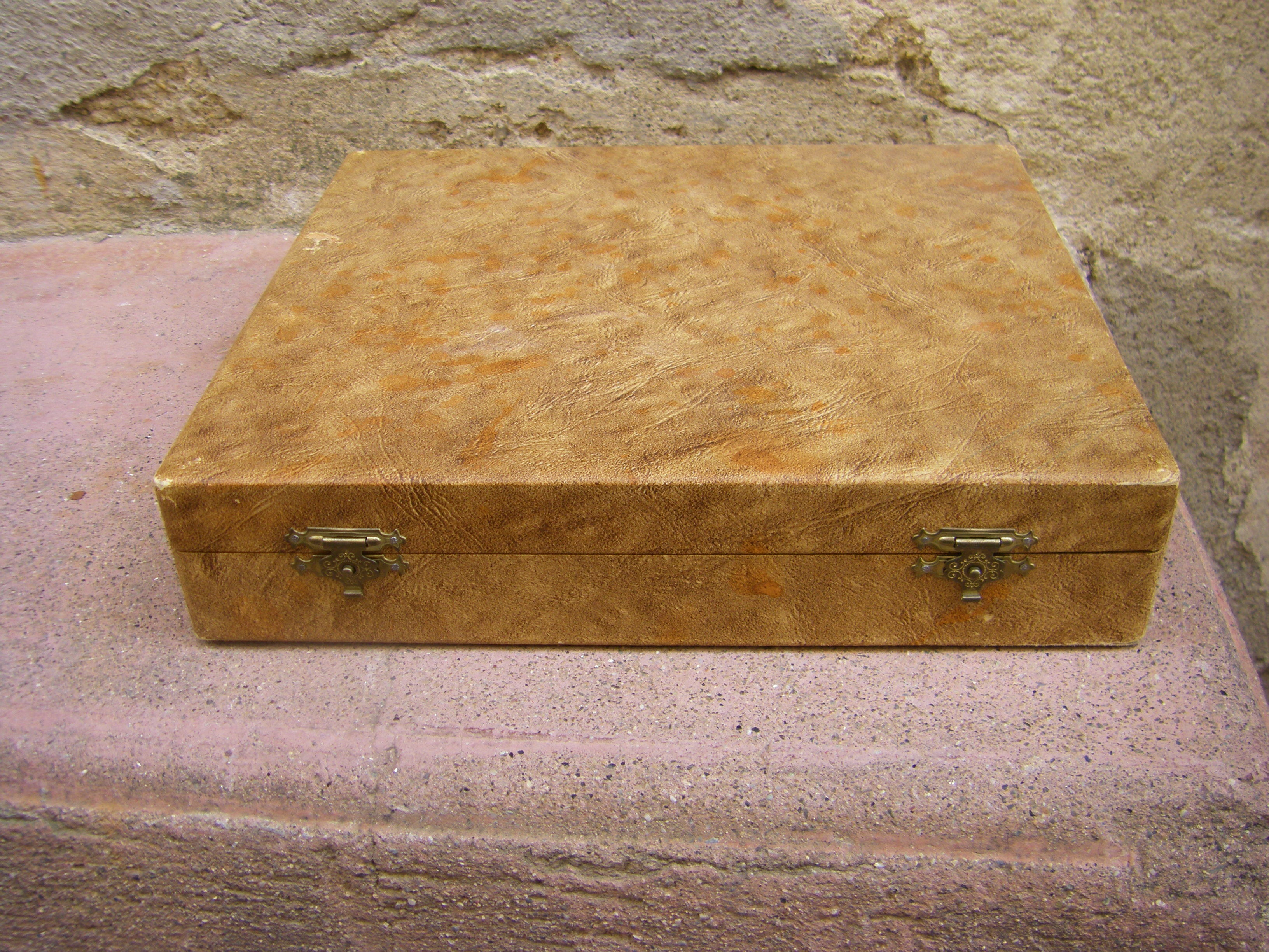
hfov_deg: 49.0
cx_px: 634
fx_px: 1393
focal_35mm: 38
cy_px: 476
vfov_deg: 37.7
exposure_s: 1/100
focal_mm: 6.3
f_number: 3.5
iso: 64
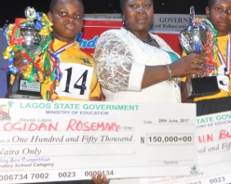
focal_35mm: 56
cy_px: 54
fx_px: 383
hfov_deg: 33.2
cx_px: 158
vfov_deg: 26.9
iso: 250
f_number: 5.6
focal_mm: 22
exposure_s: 1/80
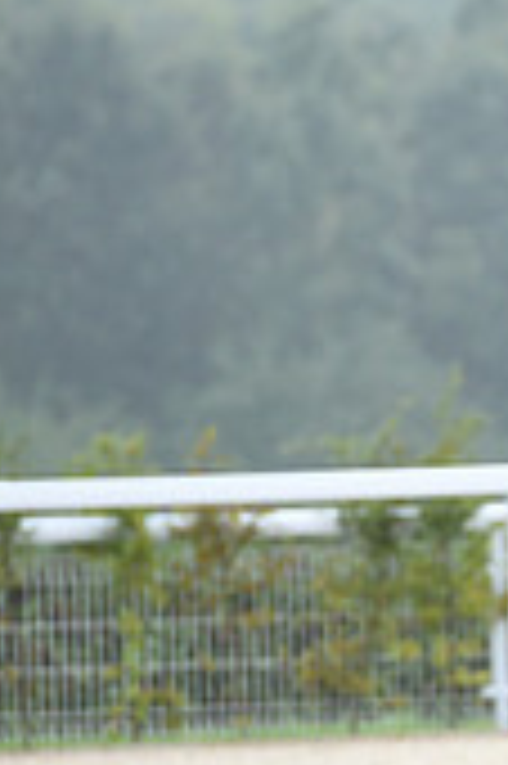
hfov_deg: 2.0
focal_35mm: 684
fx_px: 14506
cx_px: 1232
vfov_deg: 3.0
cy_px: 495
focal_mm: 200
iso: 800
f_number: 5
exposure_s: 1/800
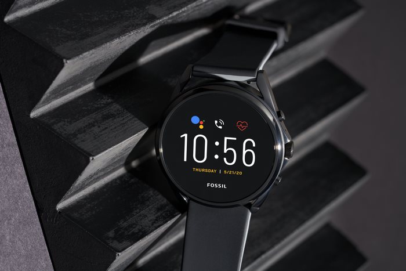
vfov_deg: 15.2
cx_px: 203
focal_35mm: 90
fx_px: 1015
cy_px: 136
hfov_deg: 22.6
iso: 100
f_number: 9
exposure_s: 1/125
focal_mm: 90
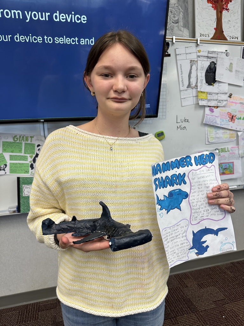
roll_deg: +1.4
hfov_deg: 56.8
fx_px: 226
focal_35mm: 24
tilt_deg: -9.0
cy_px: 163
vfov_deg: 71.6
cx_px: 122
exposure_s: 1/120
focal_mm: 6.86
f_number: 1.78
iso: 125
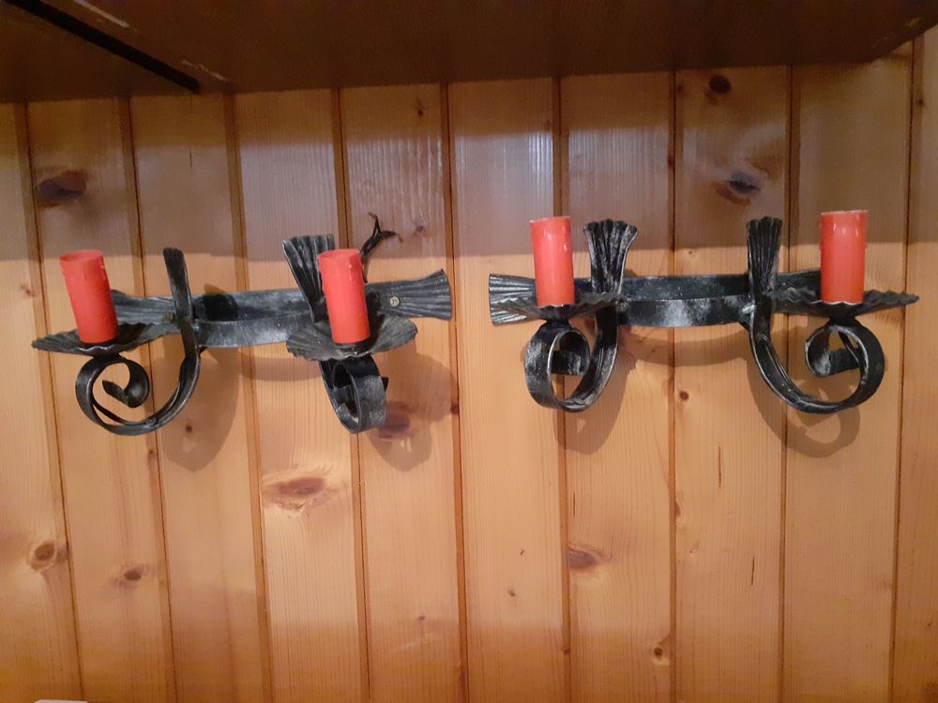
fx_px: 732
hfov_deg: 65.3
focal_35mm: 27
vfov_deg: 51.4
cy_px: 352
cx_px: 469
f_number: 1.9
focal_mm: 3.6
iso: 640
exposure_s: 1/20
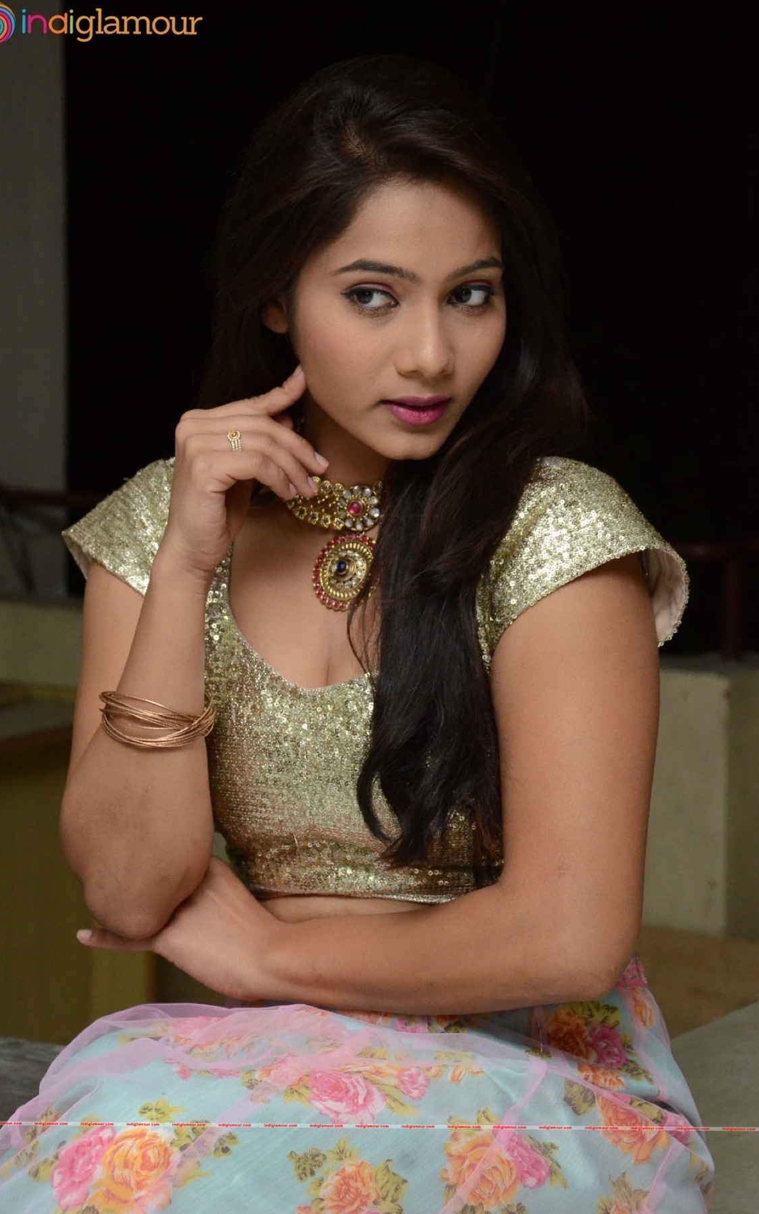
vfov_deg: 19.5
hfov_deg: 12.2
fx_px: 3540
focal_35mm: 107
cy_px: 608
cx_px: 372
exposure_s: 1/125
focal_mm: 70
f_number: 5.6
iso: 2500
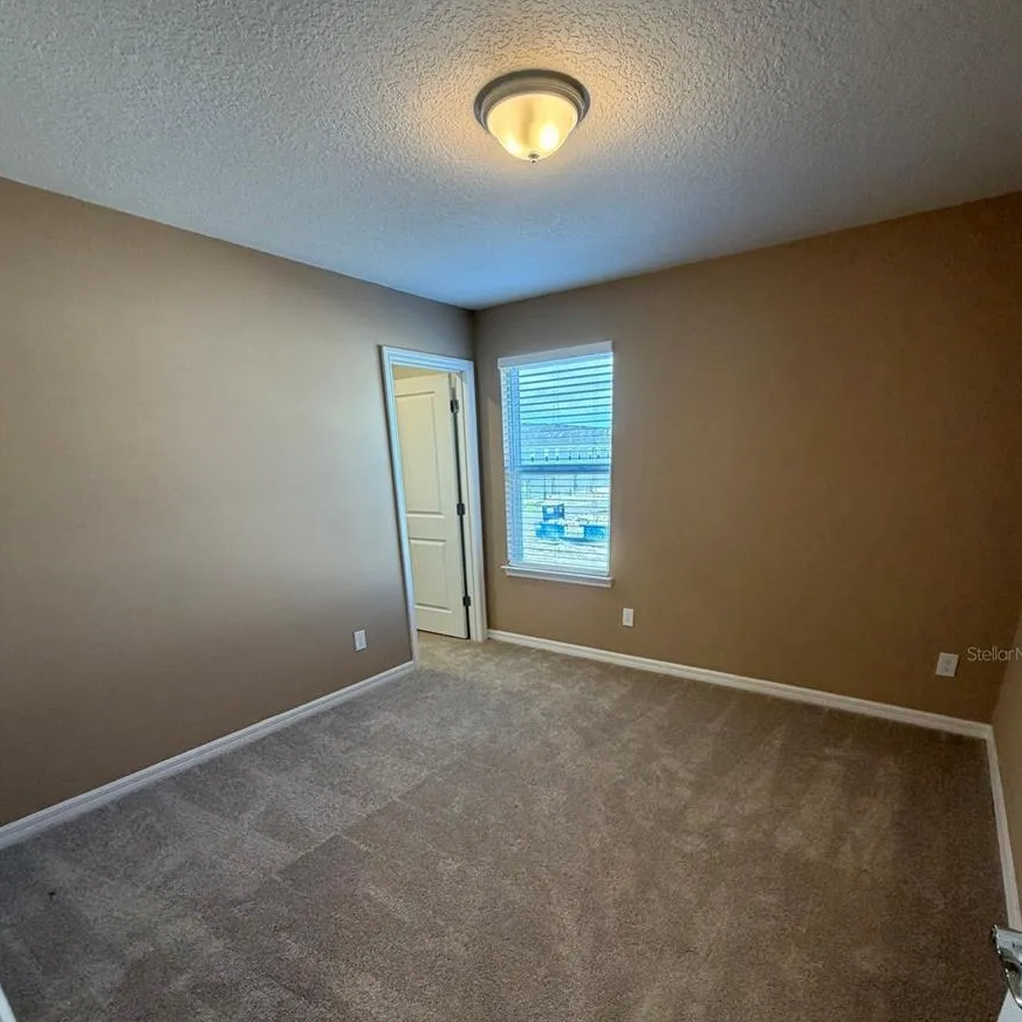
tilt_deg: -18.6
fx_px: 568
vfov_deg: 82.0
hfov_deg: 84.0
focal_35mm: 17
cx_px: 523
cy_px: 653
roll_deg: +1.7
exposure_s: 1/120
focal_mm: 2.22
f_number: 2.2
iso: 250
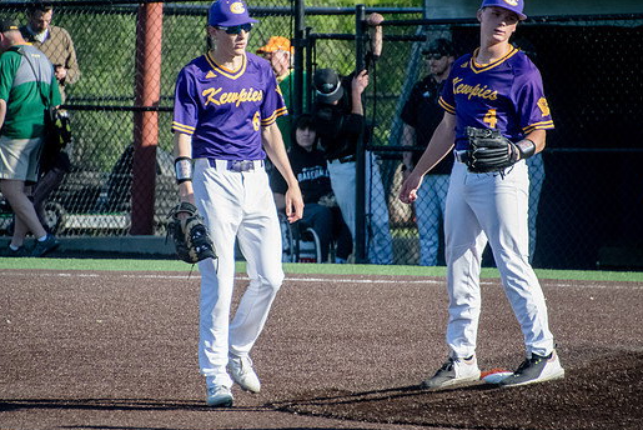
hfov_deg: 3.5
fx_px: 10561
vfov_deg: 2.3
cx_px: 318
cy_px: 196
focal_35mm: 591
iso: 2500
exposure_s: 1/3200
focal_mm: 350
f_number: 6.3
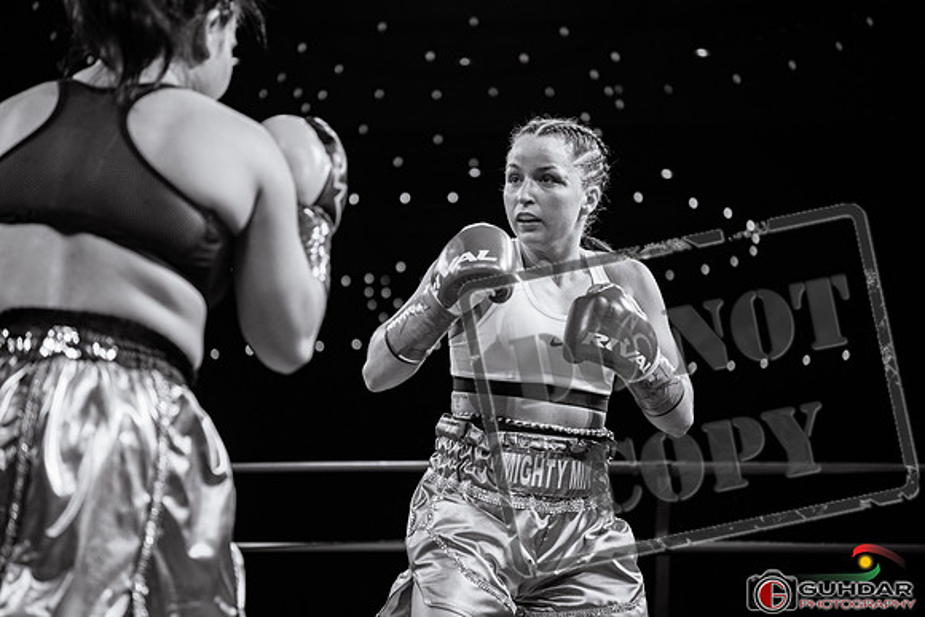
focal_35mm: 70
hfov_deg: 28.8
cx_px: 462
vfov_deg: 19.5
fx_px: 1799
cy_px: 308
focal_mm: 70
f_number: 2.8
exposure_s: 1/1250
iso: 1600
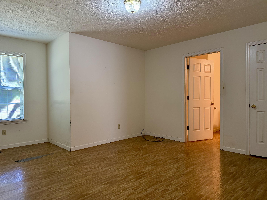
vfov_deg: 56.8
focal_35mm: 24
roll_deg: +1.3
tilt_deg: -1.6
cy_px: 100
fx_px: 185
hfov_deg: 71.6
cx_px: 134
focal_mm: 6.76
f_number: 1.78
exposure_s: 1/120
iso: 250
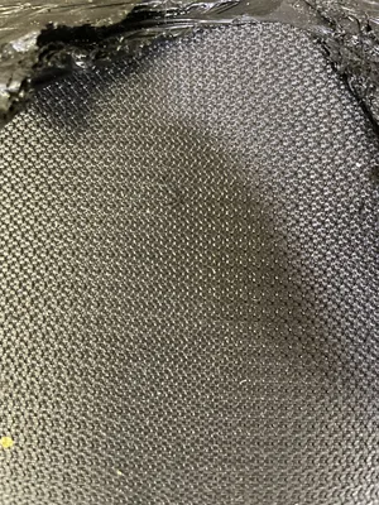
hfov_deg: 53.1
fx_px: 380
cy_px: 252
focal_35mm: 26
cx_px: 190
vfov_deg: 67.3
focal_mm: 4.2
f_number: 1.6
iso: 1000
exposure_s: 1/24
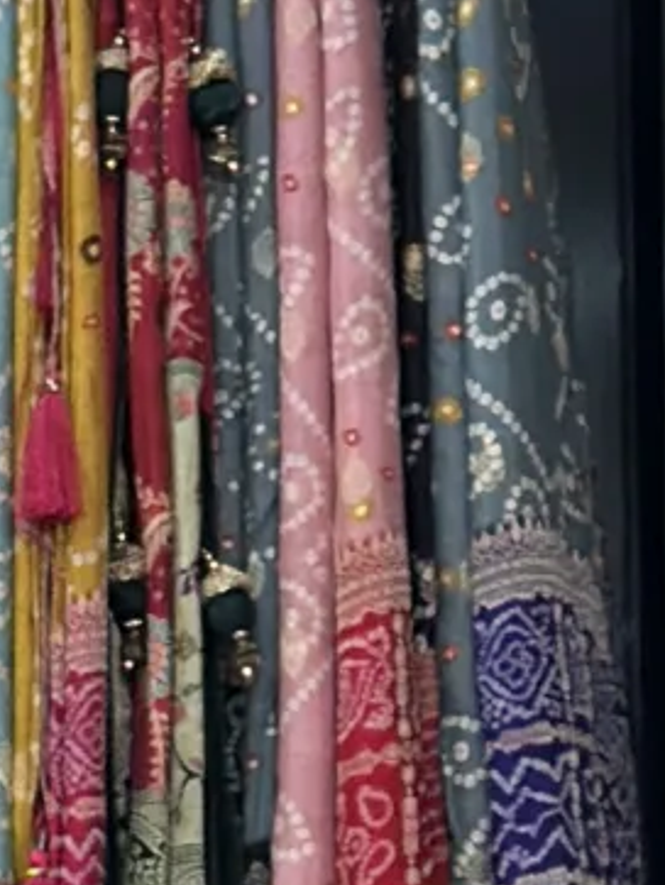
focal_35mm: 339
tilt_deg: -1.4
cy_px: 2423
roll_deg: +0.6
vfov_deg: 5.6
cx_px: -1357
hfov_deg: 4.2
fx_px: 8673
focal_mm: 6.86
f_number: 1.78
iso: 100
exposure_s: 1/100
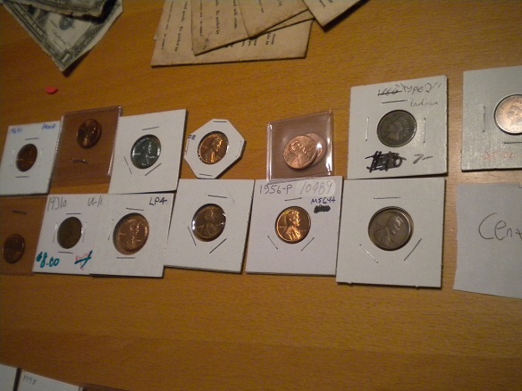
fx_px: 618
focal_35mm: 41
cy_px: 196
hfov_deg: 45.8
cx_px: 261
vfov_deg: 35.1
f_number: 3.5
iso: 400
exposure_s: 1/45.8
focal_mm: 7.4
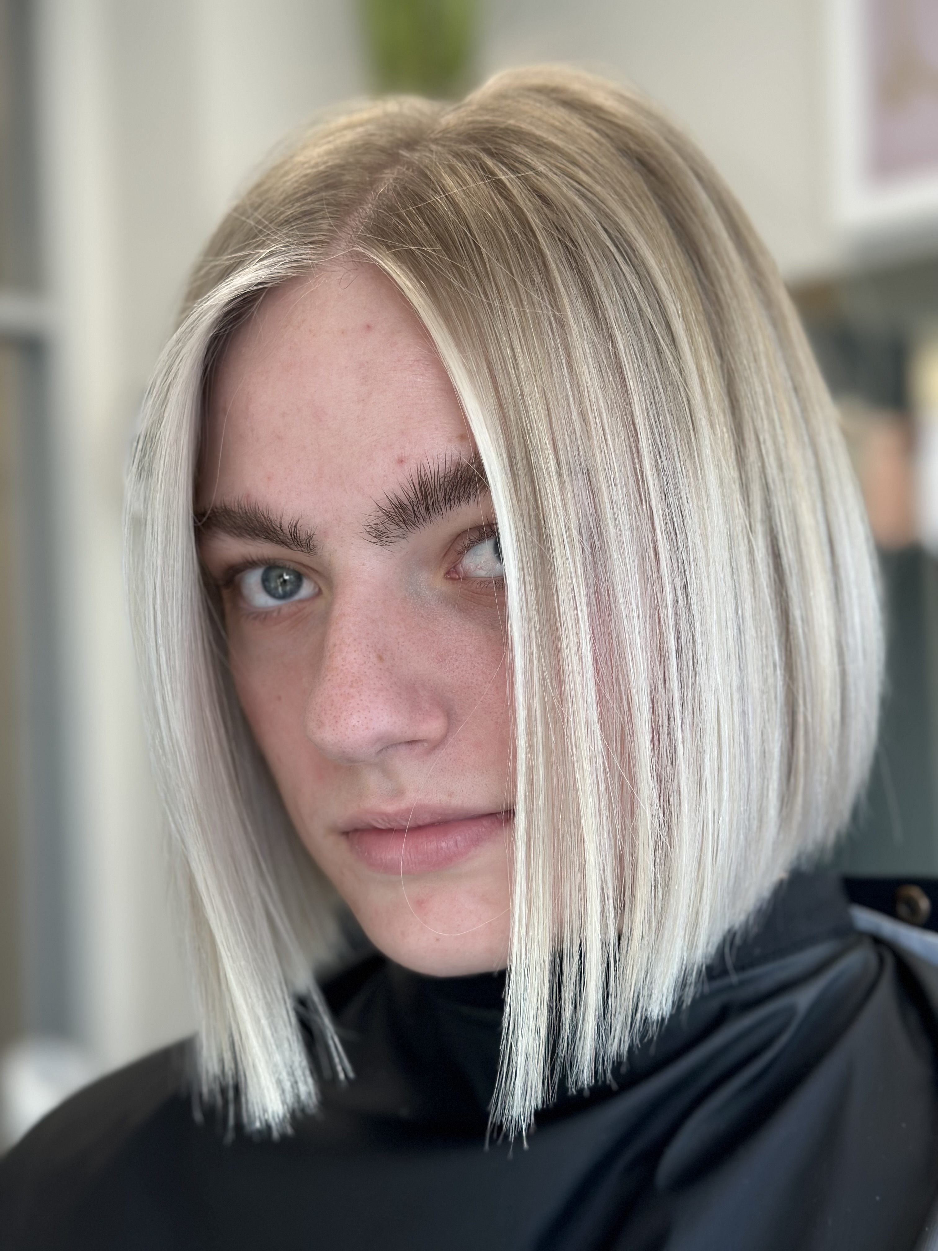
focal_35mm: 48
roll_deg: +2.2
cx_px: 469
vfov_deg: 39.7
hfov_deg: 30.3
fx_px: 1734
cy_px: 626
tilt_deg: +1.4
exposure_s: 1/153
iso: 100
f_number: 1.78
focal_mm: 6.86
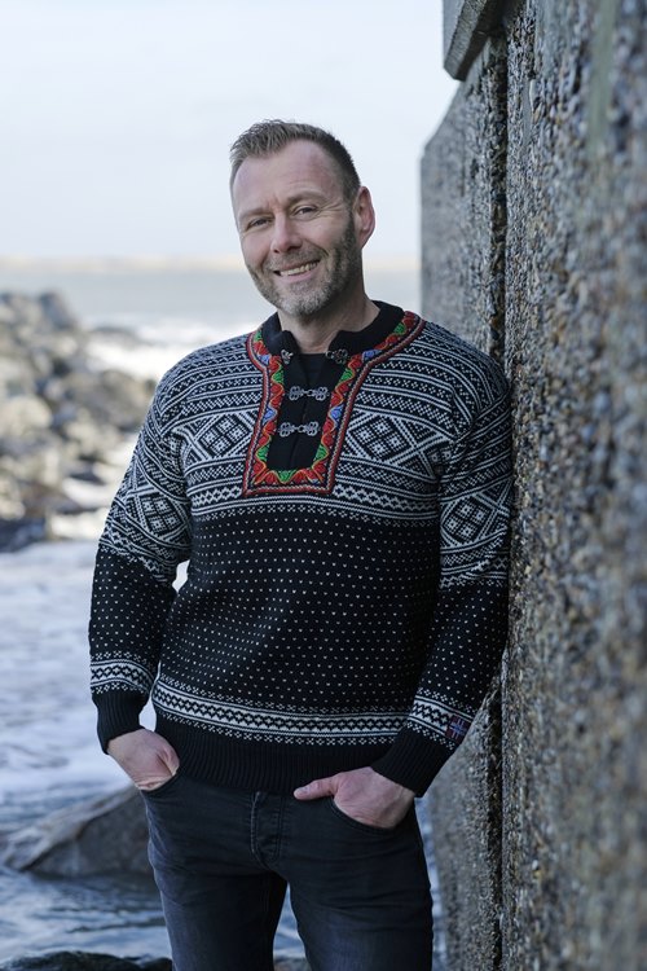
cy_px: 486
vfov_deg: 24.2
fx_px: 2264
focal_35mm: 84
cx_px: 324
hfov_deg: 16.3
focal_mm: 56
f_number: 2.8
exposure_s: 1/1250
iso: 200
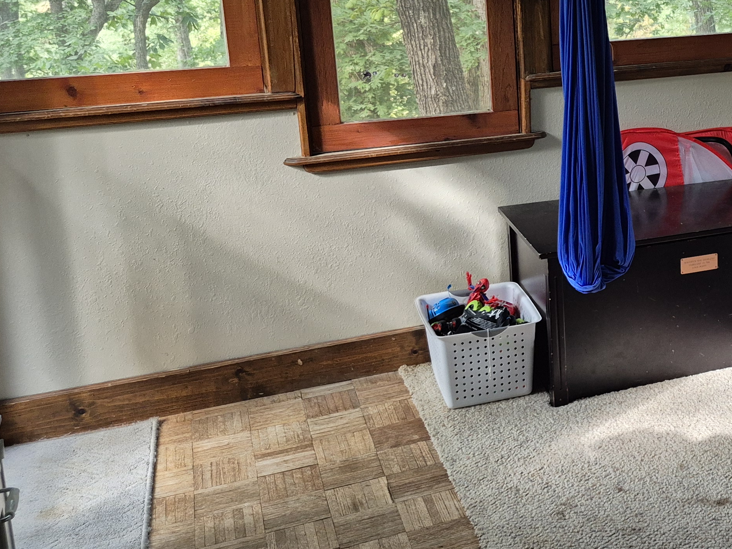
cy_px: 151
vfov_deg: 29.3
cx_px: 757
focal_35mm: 49
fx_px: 1036
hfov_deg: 34.8
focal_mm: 5.4
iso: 400
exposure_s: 1/120
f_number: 1.8
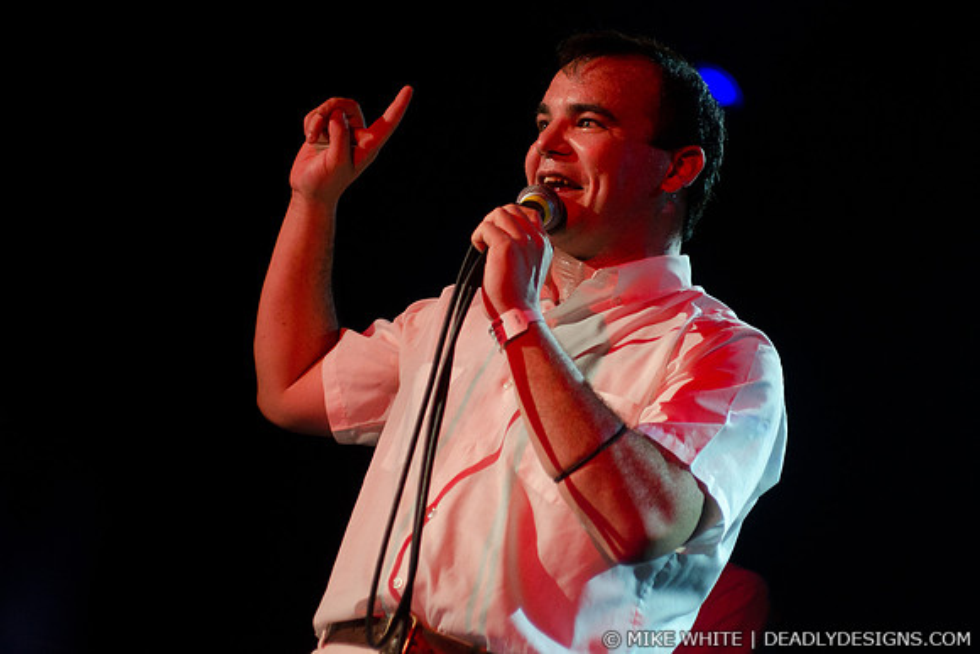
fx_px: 2859
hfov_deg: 19.5
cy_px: 327
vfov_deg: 13.0
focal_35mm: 105
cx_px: 490
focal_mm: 70
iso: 1600
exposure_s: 1/200
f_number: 2.8
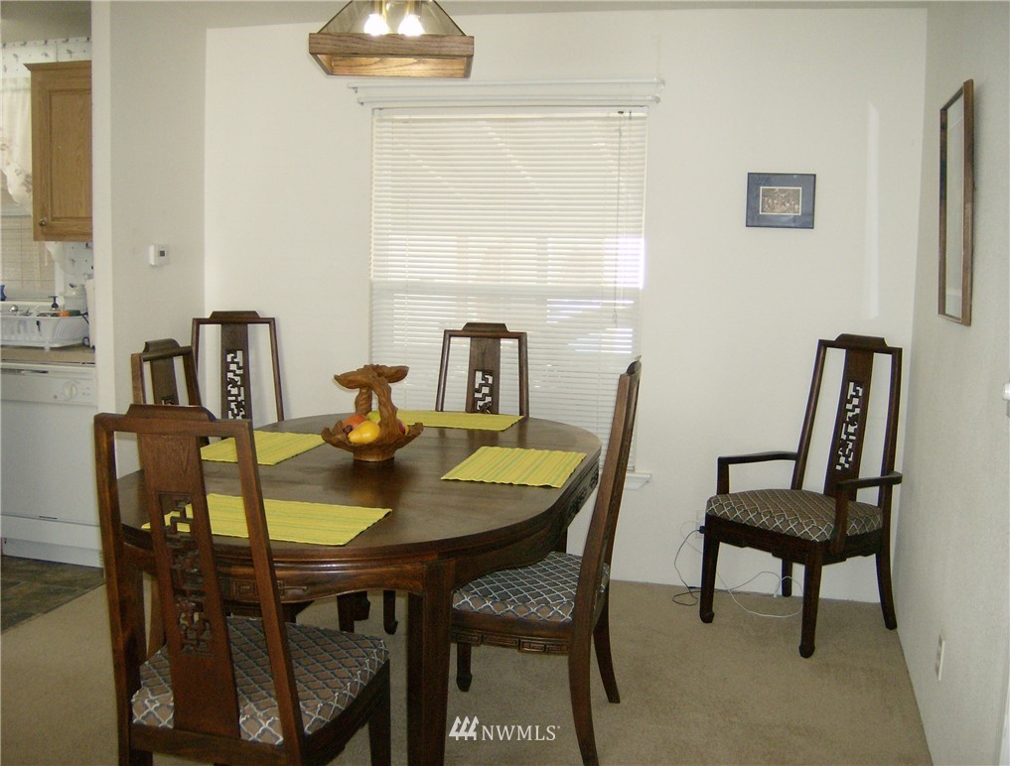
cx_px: 505
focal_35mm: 36
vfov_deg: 39.9
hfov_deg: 51.2
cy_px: 383
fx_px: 1055
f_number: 2.8
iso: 200
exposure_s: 1/60
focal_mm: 6
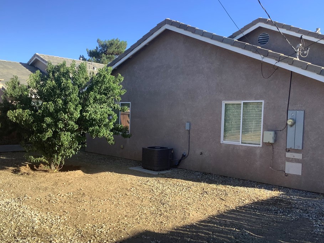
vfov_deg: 40.7
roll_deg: -0.1
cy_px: 130
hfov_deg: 52.5
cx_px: 143
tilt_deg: -3.8
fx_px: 328
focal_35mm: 35
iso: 25
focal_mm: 3.3
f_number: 2.4
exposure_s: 1/652
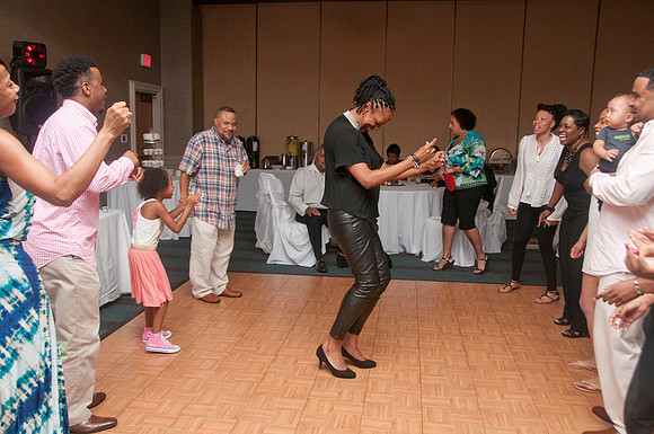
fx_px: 599
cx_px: 327
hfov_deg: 57.3
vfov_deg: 39.9
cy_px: 217
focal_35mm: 33
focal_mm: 22
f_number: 5.6
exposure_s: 1/125
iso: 800
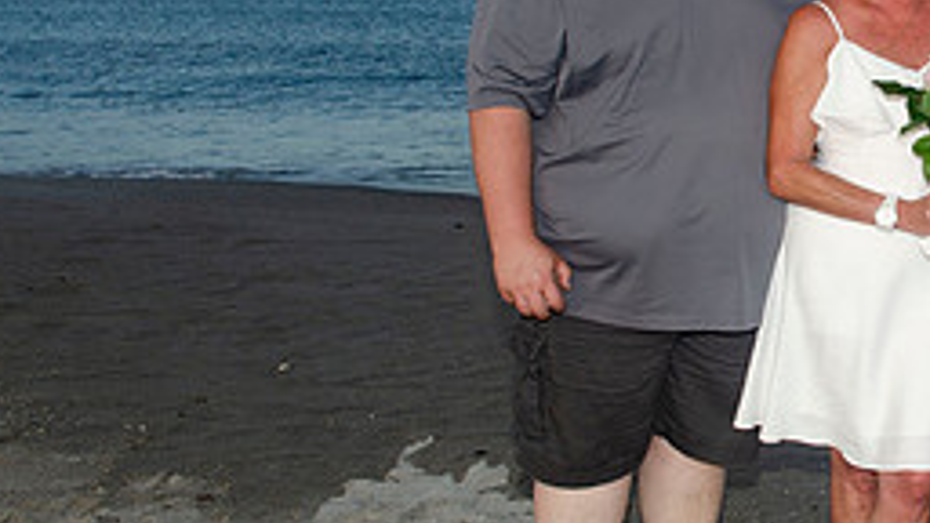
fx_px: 1923
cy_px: 145
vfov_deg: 15.4
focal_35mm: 78
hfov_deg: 25.4
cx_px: 999
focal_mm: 22
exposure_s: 1/250
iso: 200
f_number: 8
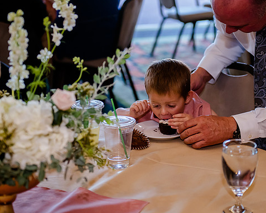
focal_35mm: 92
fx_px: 725
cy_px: 91
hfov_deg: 20.8
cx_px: 169
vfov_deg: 16.7
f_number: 2.8
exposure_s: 1/320
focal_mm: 62
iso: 3200
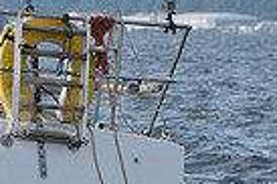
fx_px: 5372
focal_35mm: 699
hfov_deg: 2.9
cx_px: -222
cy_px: 37
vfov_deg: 2.0
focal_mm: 165
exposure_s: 1/1250
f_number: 9
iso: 320
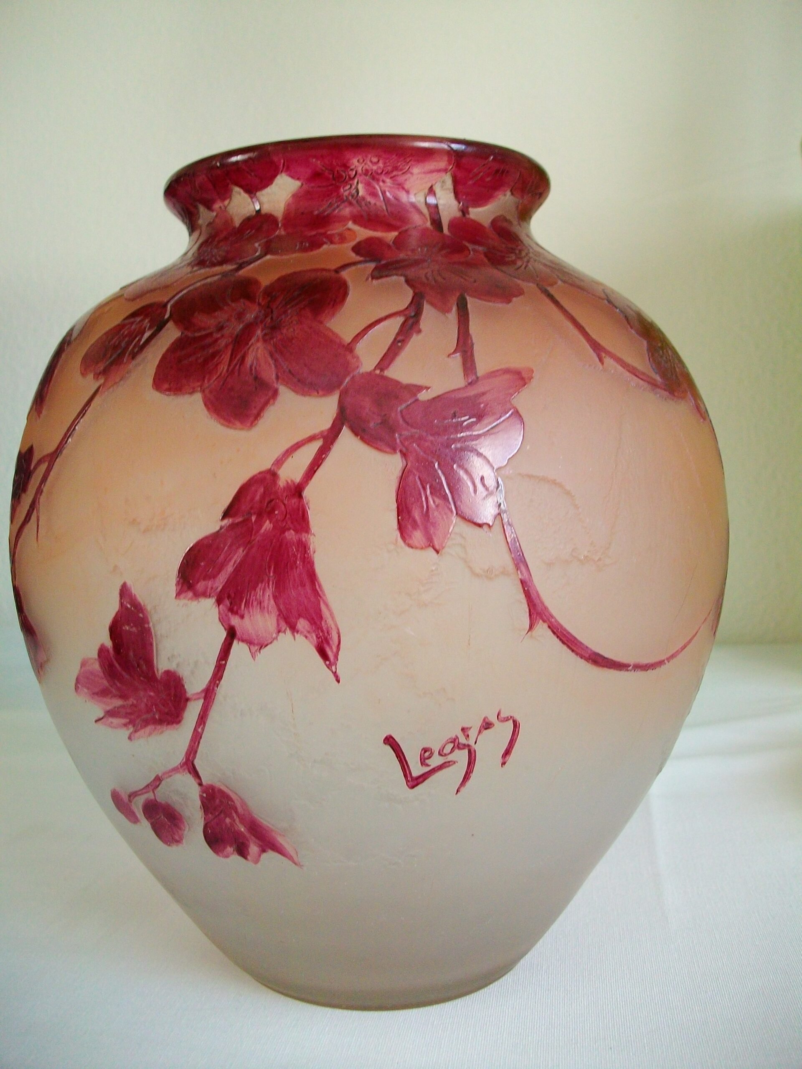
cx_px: 401
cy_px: 534
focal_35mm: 32
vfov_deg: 56.8
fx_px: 989
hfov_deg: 44.2
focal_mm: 5.7
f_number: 2.9
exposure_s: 1/40
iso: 159
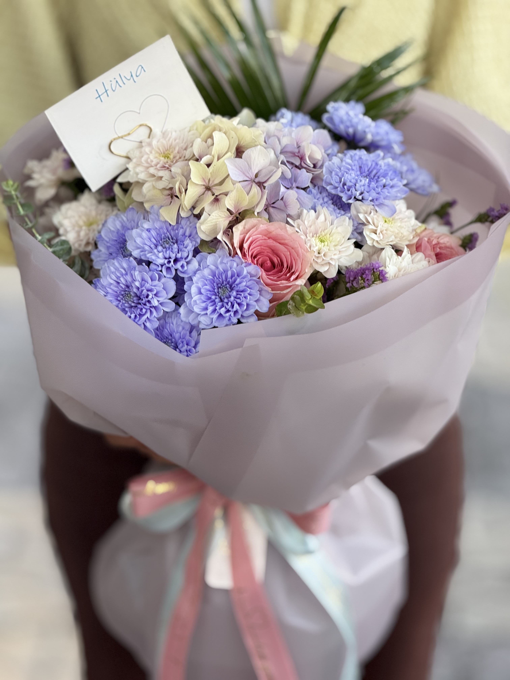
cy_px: 340
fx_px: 2357
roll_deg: +0.8
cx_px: 255
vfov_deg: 16.4
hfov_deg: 12.3
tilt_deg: -15.3
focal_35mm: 120
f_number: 2.8
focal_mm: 15.66
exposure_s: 1/100
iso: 100
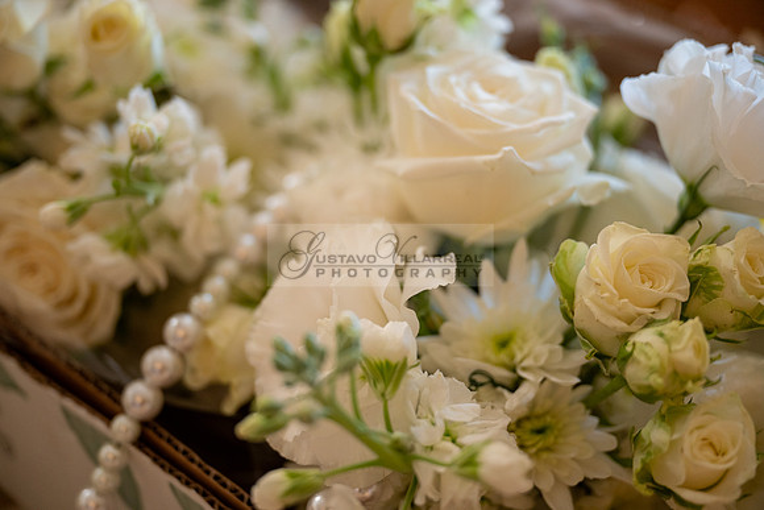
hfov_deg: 38.2
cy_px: 255
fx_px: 1104
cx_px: 382
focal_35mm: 52
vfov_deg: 26.0
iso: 500
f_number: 2.8
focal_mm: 52
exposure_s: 1/160
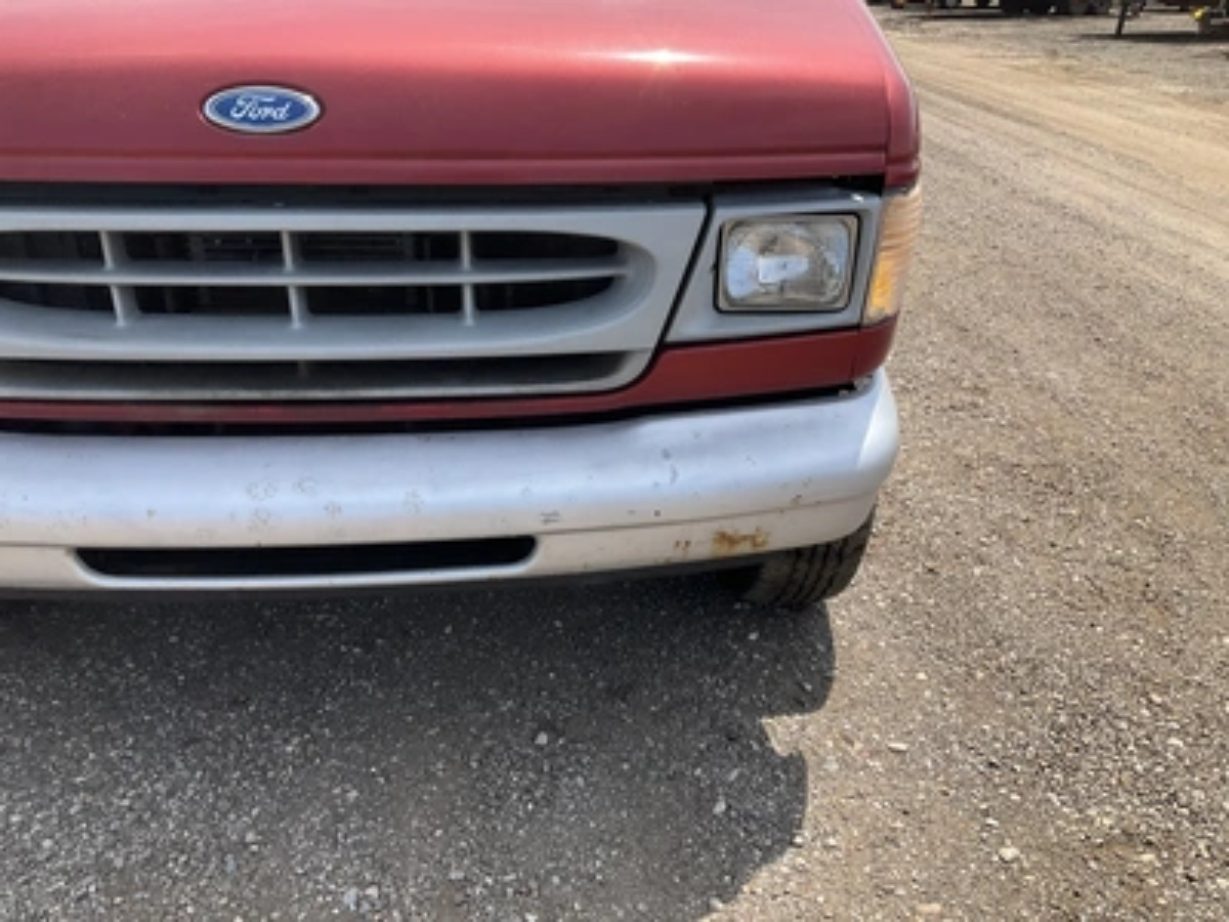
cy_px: 461
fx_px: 1030
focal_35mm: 29
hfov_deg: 61.7
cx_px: 614
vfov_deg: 48.2
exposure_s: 1/944
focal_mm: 3
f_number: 1.8
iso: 25
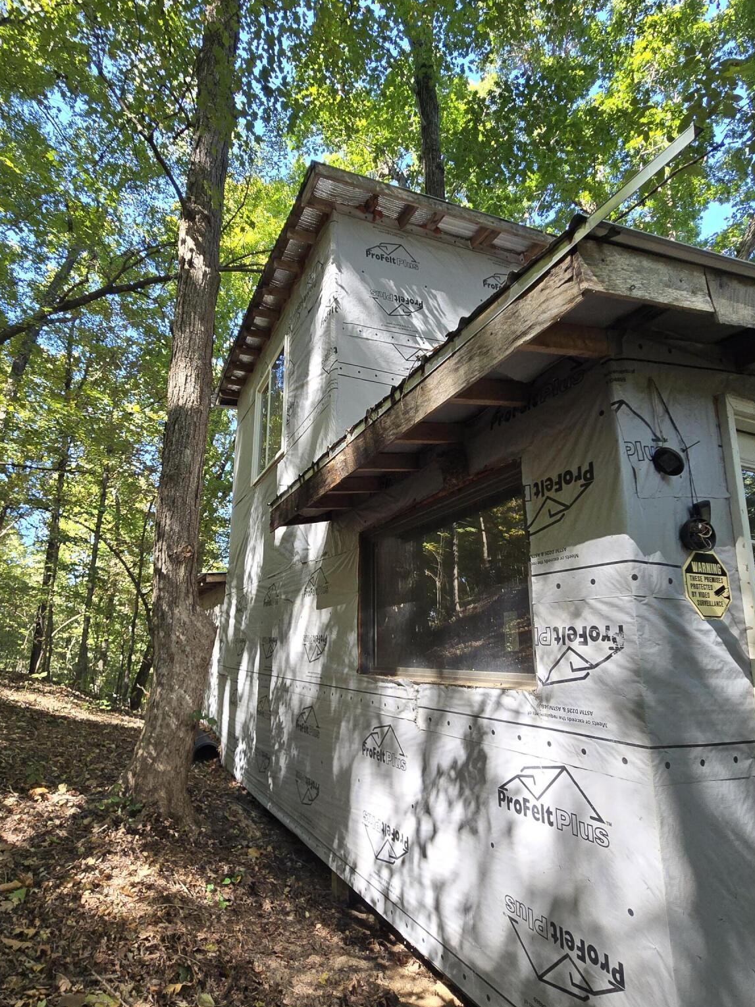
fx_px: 494
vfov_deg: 90.8
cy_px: 547
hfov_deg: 74.5
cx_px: 341
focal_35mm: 17
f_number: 2.2
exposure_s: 1/120
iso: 80
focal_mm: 2.2
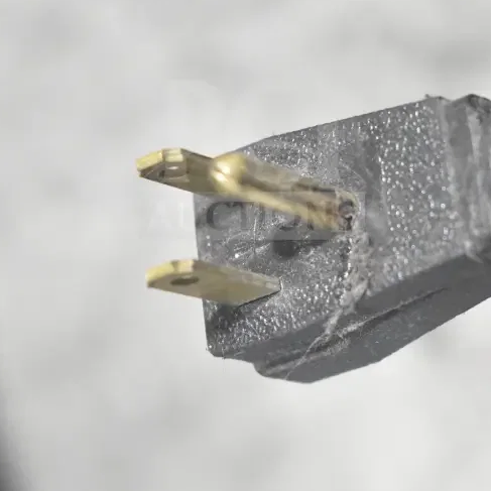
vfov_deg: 15.1
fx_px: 1845
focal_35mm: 115
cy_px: 160
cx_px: 251
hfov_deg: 15.2
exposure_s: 1/250
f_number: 6.3
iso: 6400
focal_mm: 48
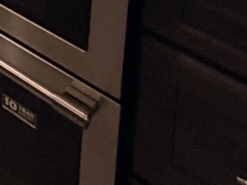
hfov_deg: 16.4
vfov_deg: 12.0
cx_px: -281
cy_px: -329
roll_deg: +1.6
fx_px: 585
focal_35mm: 82
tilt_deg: -2.2
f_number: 2.2
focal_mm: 2.22
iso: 320
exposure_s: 1/60
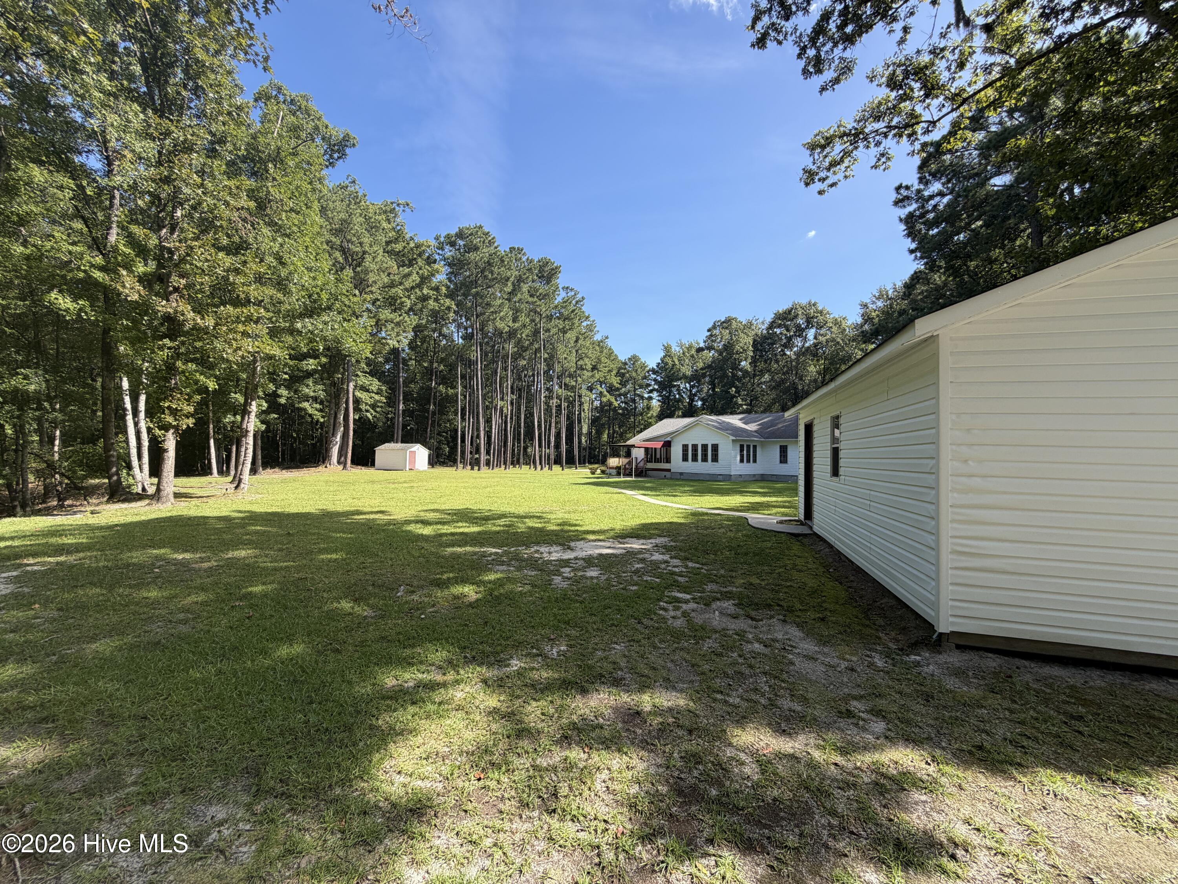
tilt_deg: +2.1
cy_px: 442
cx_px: 589
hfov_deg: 102.1
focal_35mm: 14
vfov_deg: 85.7
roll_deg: -0.4
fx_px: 476
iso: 40
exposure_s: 1/579
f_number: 2.2
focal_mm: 2.22
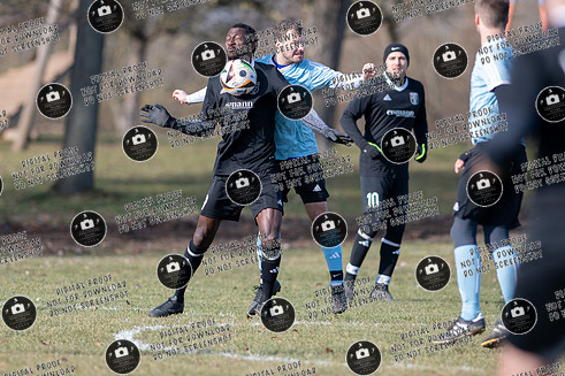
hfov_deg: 3.2
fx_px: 9962
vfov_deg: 2.2
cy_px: 114
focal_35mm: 635
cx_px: 285
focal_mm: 300
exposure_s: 1/1600
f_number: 3.2
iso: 220
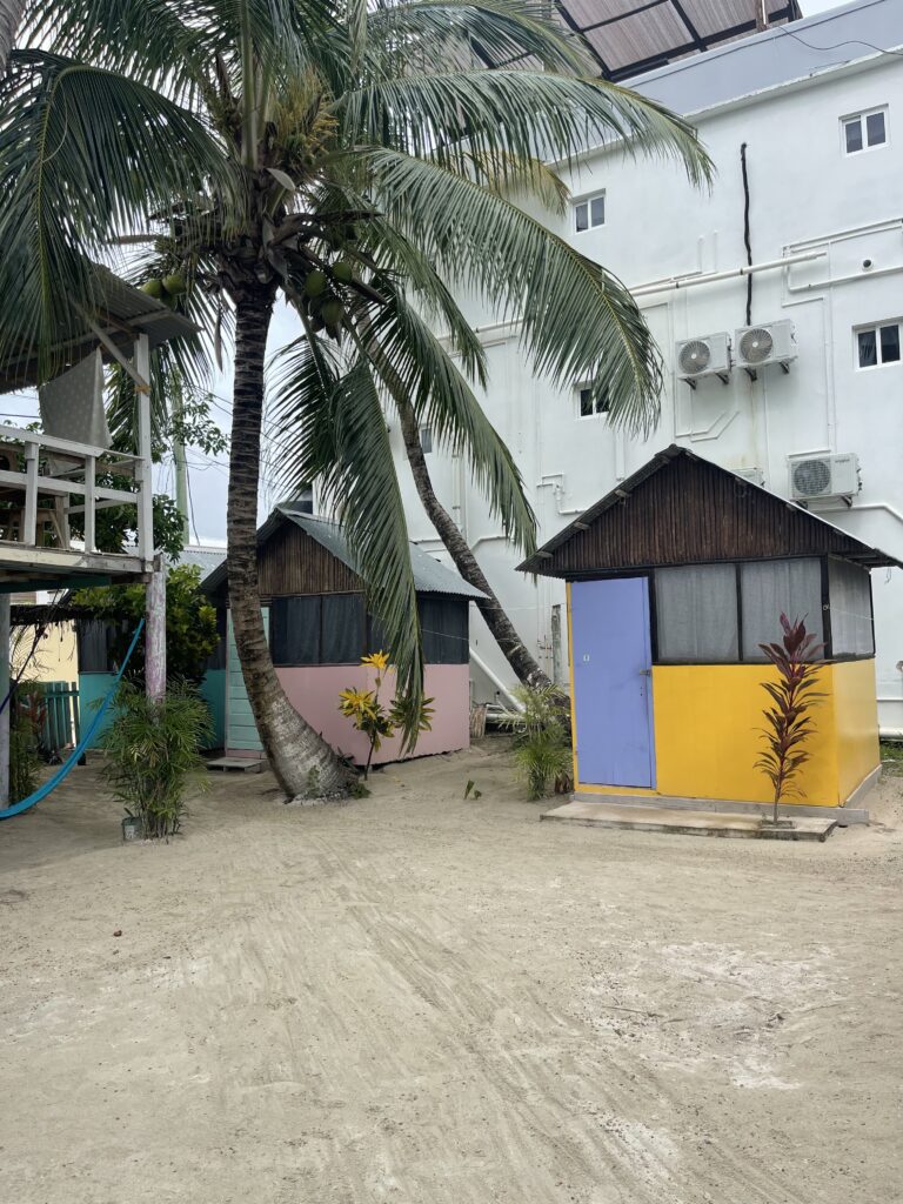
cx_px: 452
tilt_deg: +3.6
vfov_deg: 67.3
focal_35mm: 26
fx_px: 904
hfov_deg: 53.1
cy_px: 602
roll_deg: +1.7
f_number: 1.6
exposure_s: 1/1493
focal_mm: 5.1
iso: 32
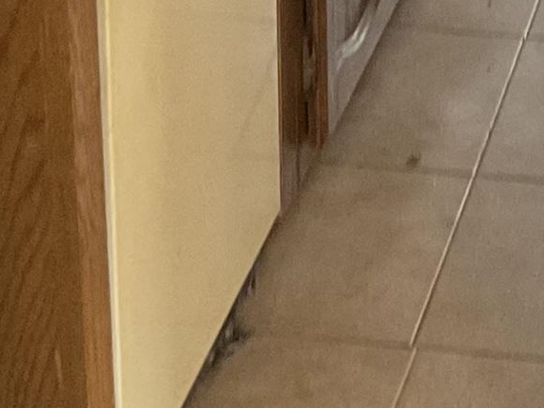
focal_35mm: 155
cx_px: 618
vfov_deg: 8.6
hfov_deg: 12.5
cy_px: -612
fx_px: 2435
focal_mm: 3
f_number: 1.8
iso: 200
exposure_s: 1/40
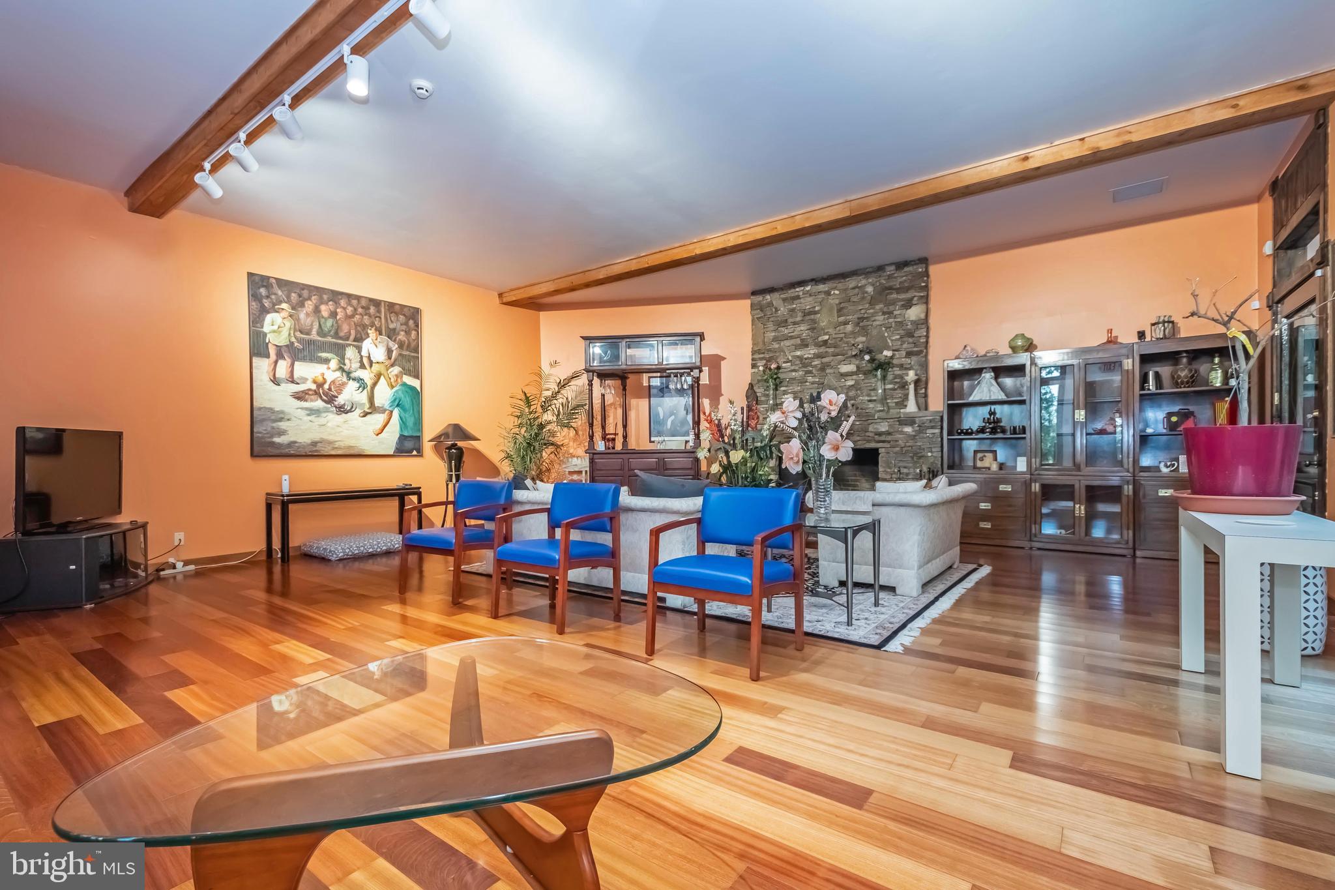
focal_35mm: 15
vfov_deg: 77.3
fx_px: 556
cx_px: 668
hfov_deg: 100.4
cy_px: 445
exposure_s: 1/80
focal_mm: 10
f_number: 4.5
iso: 1000
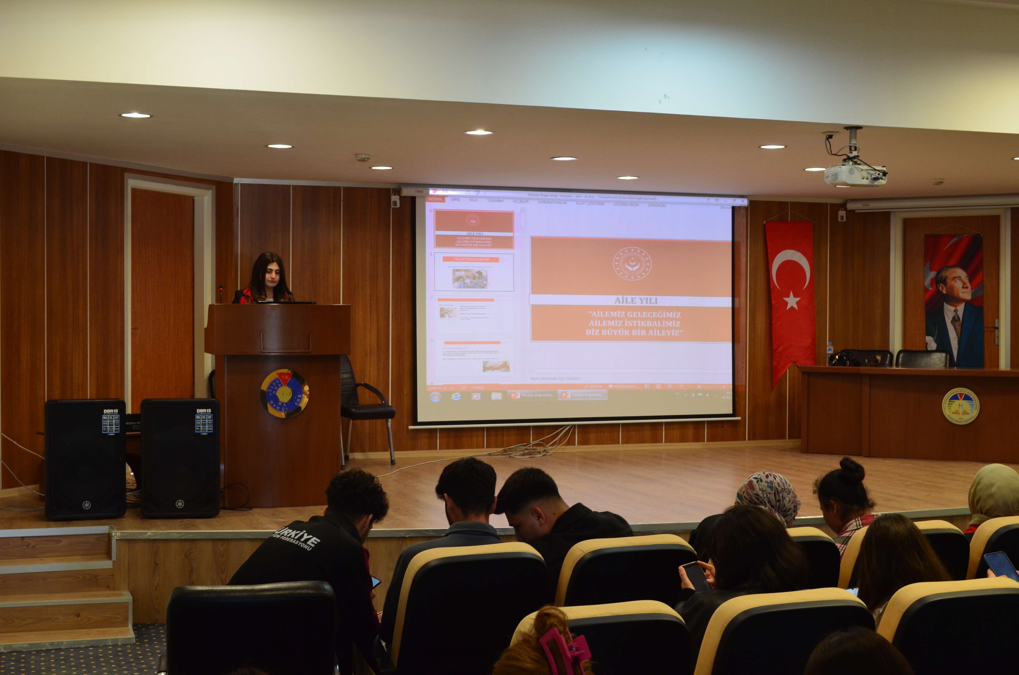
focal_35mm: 51
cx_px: 510
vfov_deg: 26.4
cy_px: 338
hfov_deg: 39.0
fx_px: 1441
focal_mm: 34
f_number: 8
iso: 800
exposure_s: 1/15
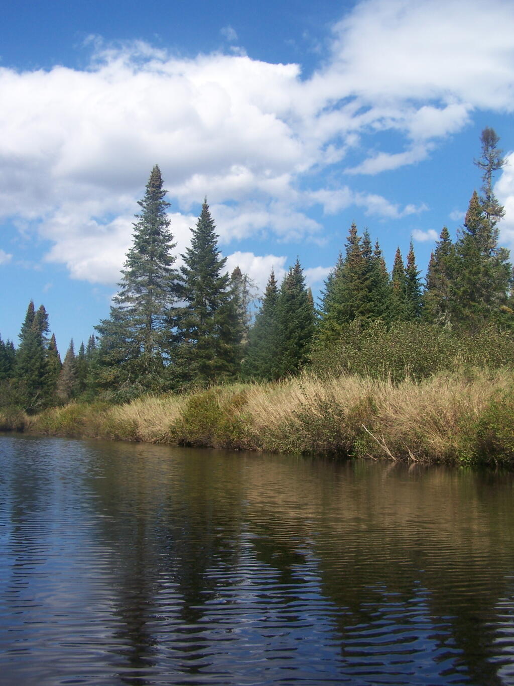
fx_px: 752
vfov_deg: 49.0
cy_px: 343
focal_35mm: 38
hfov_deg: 37.7
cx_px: 257
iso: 80
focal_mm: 6.3
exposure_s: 1/800
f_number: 4
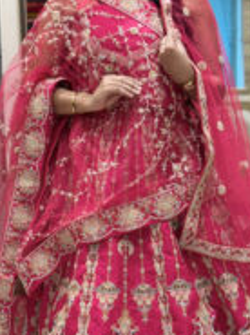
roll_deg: +0.9
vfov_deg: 18.9
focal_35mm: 104
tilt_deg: -7.8
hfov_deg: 14.2
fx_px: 1005
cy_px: 187
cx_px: 139
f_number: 1.78
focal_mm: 6.76
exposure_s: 1/100
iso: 80
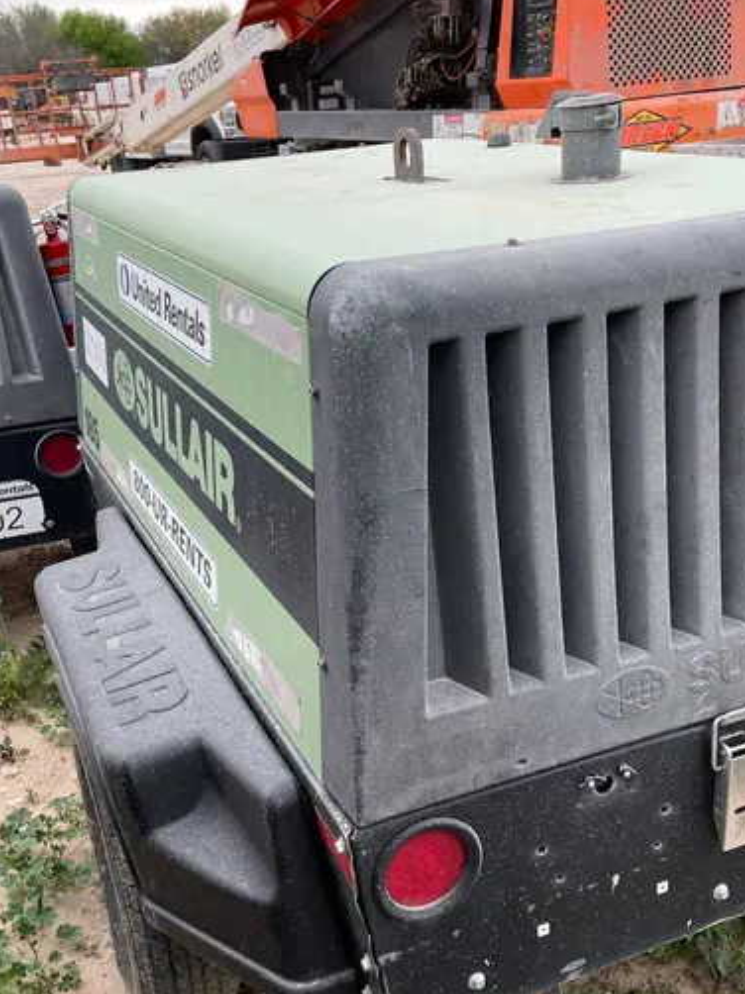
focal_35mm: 38
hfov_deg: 37.7
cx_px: 351
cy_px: 567
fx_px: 1091
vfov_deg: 48.8
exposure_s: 1/121
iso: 50
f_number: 1.6
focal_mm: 4.2
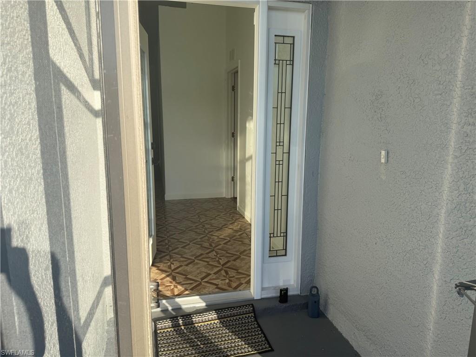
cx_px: 238
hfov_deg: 71.6
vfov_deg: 56.8
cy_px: 178
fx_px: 330
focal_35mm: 24
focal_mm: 6.76
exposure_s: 1/1653
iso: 80
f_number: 1.78
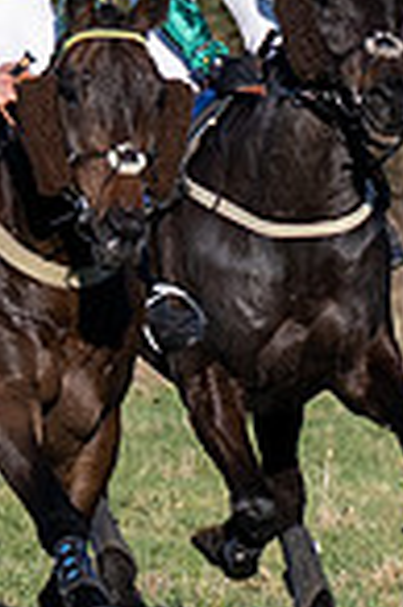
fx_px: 31153
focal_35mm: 1851
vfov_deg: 1.1
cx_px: 263
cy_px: 128
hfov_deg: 0.7
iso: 200
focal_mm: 170
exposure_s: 1/2500
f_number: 4
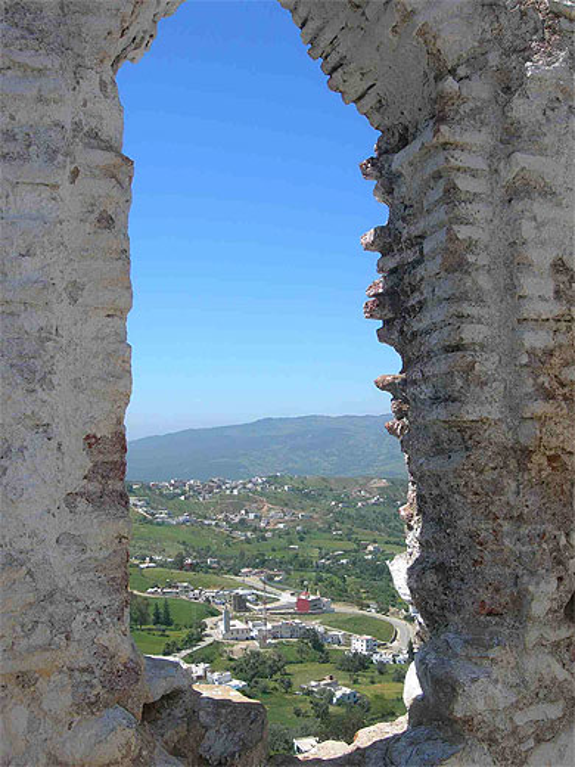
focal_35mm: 38
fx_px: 842
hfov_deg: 37.7
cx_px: 288
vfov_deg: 49.0
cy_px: 384
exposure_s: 1/444
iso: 50
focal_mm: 7.8
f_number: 4.8
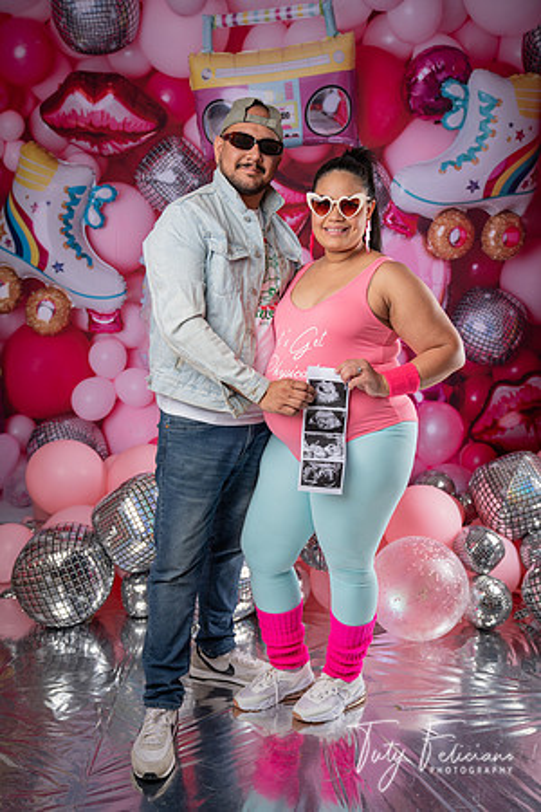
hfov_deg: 35.1
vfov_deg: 50.7
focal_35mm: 38
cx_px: 270
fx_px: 857
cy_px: 406
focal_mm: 38
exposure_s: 1/60
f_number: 3.5
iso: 50
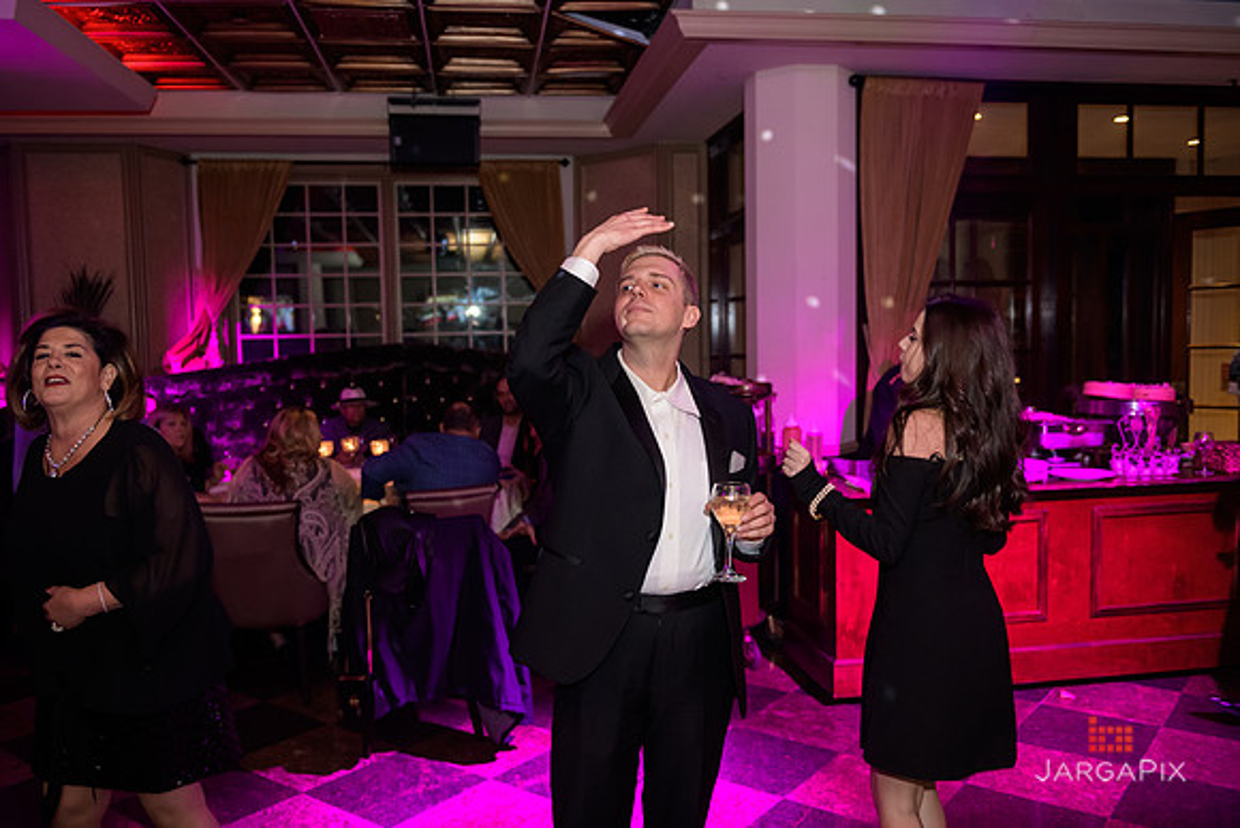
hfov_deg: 60.3
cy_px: 414
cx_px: 620
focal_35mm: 31
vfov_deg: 42.3
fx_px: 1068
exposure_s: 1/125
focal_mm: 31
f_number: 3.2
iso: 1600
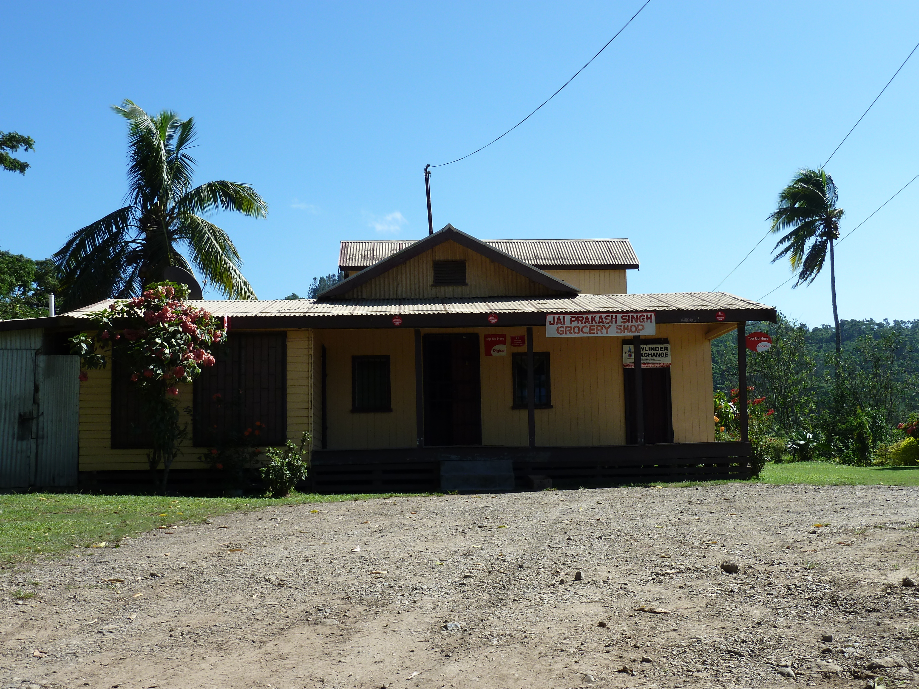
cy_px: 344
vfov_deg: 34.3
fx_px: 1115
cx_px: 460
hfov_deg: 44.8
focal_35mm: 42
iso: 80
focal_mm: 6.9
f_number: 4
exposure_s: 1/500
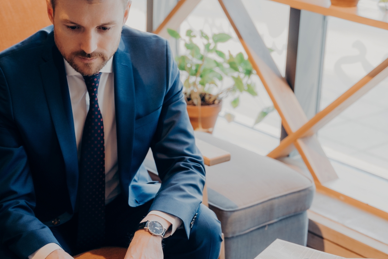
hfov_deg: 25.4
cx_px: 216
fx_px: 862
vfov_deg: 17.0
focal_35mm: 80
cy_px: 154
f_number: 2.8
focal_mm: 46
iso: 400
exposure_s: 1/60
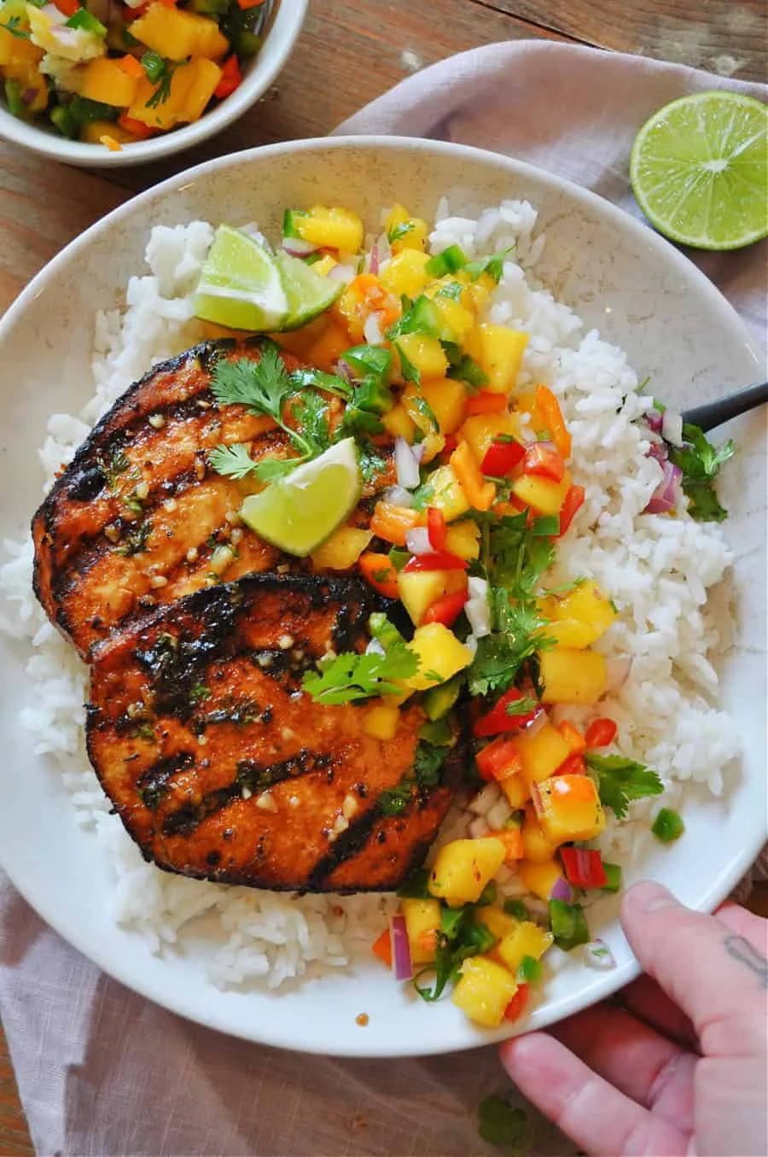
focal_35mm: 48
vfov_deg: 41.2
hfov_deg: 28.0
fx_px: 1540
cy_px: 578
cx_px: 384
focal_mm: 32
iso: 560
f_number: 4.8
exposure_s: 1/125
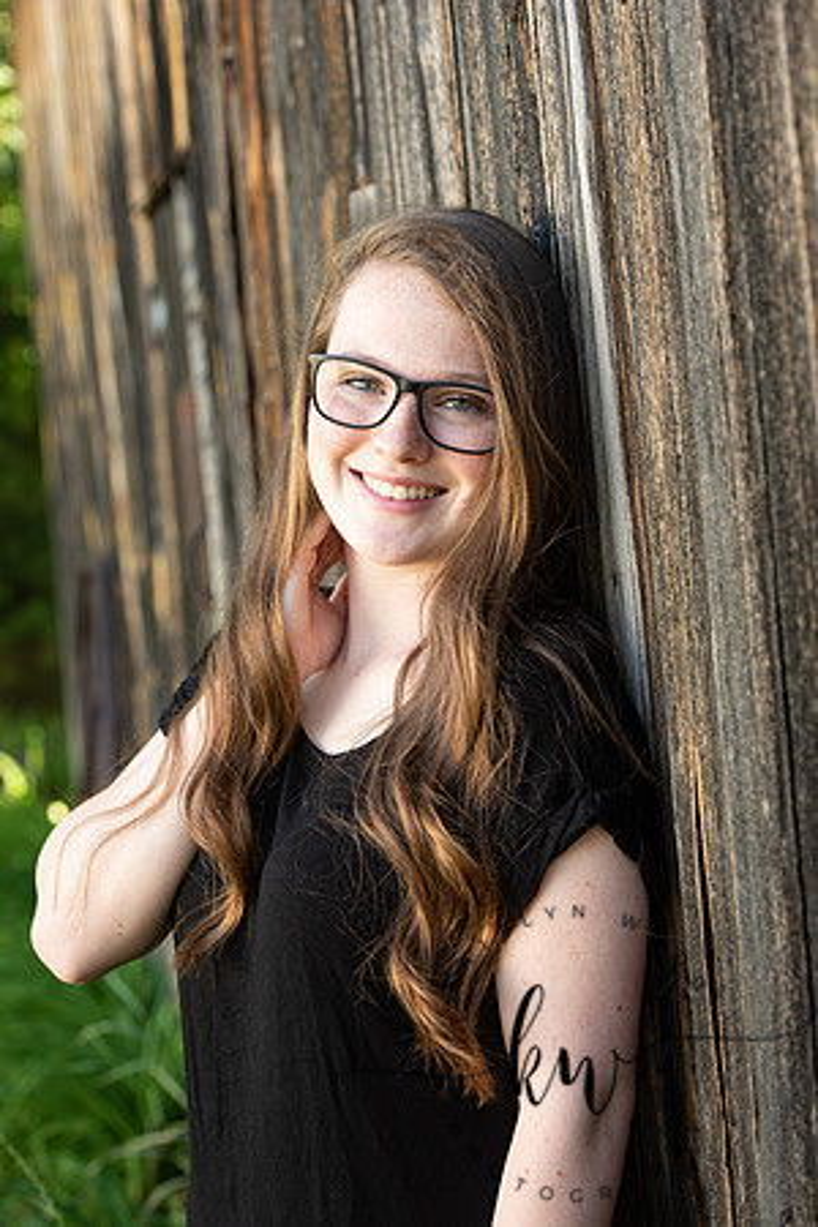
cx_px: 409
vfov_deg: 22.6
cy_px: 614
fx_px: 3067
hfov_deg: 15.2
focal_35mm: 90
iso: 400
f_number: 5.6
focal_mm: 90
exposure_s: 1/200
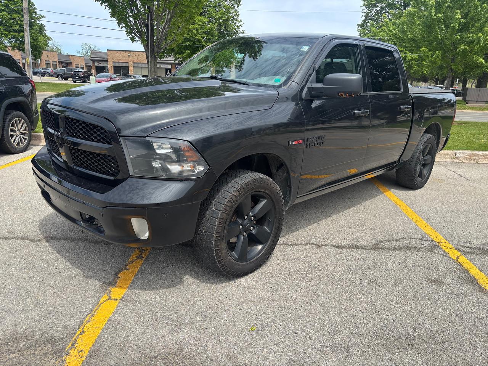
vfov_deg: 53.1
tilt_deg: -17.3
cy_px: 183
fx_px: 367
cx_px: 244
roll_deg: -2.0
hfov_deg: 67.3
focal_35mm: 26
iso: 50
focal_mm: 5.96
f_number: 1.6
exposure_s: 1/2342
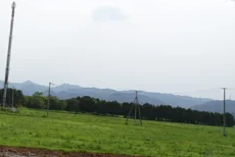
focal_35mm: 52
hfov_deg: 34.9
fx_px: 340
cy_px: 55
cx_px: 4
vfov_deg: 26.0
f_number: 3.5
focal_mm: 4.1
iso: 80
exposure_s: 1/800
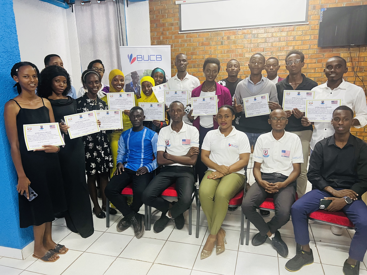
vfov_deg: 53.1
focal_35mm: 26
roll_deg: +1.4
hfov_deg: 67.3
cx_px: 184
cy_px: 138
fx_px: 276
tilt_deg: -11.9
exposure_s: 1/48
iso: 500
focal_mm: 5.7
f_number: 1.5
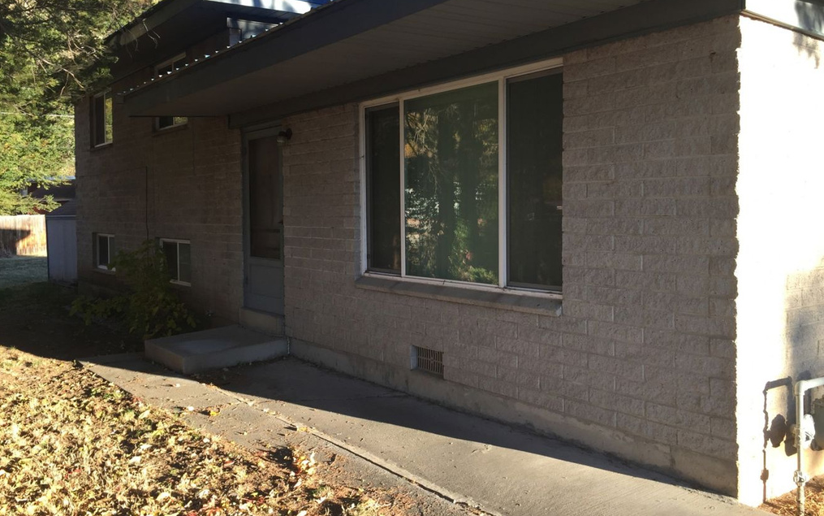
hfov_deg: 61.2
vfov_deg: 40.6
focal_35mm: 31
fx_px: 696
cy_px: 235
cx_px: 411
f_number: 2.2
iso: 32
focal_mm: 4.15
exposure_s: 1/226
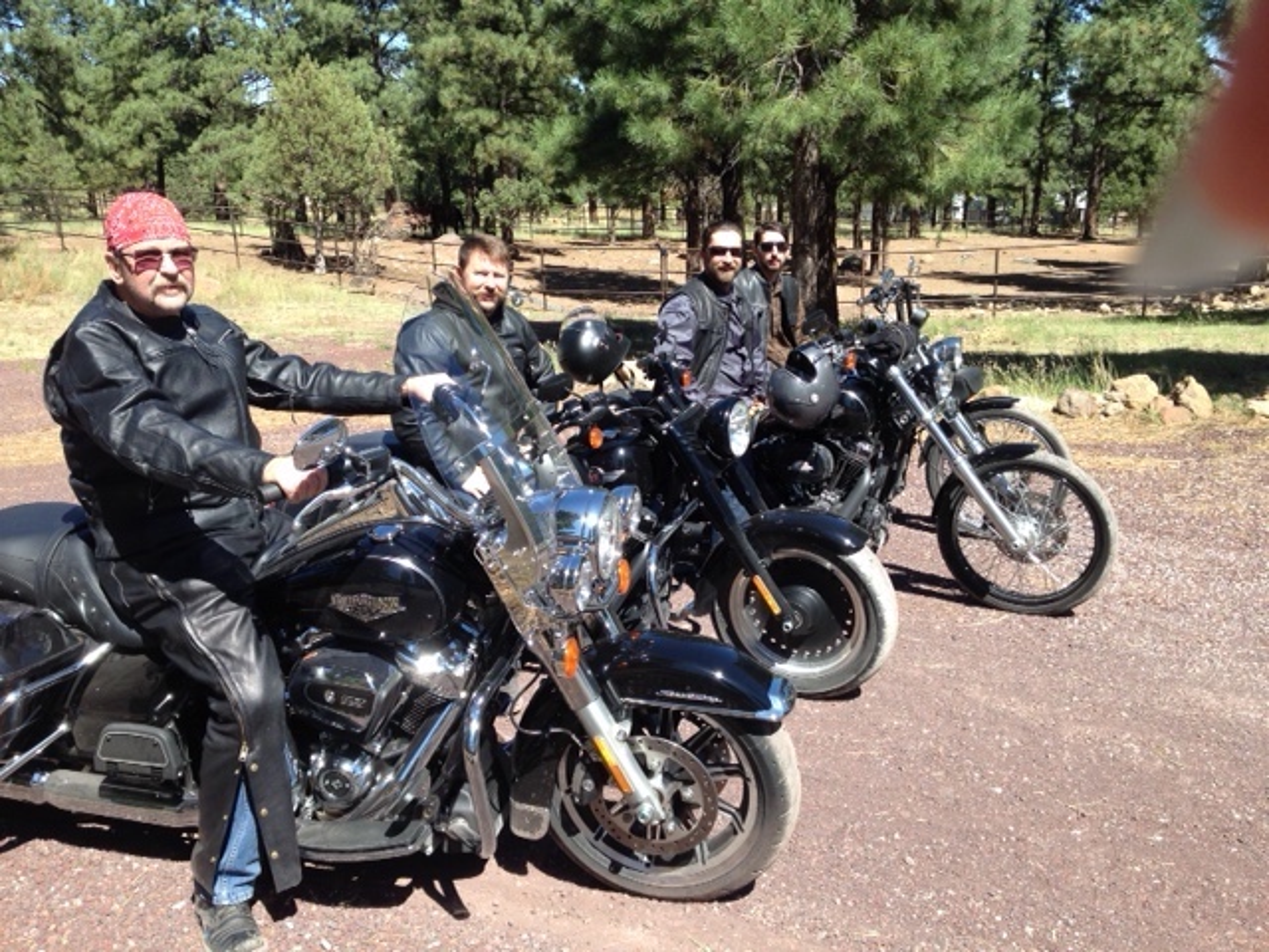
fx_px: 1210
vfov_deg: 42.9
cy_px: 476
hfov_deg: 55.4
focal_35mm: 33
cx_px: 634
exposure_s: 1/616
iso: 50
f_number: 2.4
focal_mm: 4.12
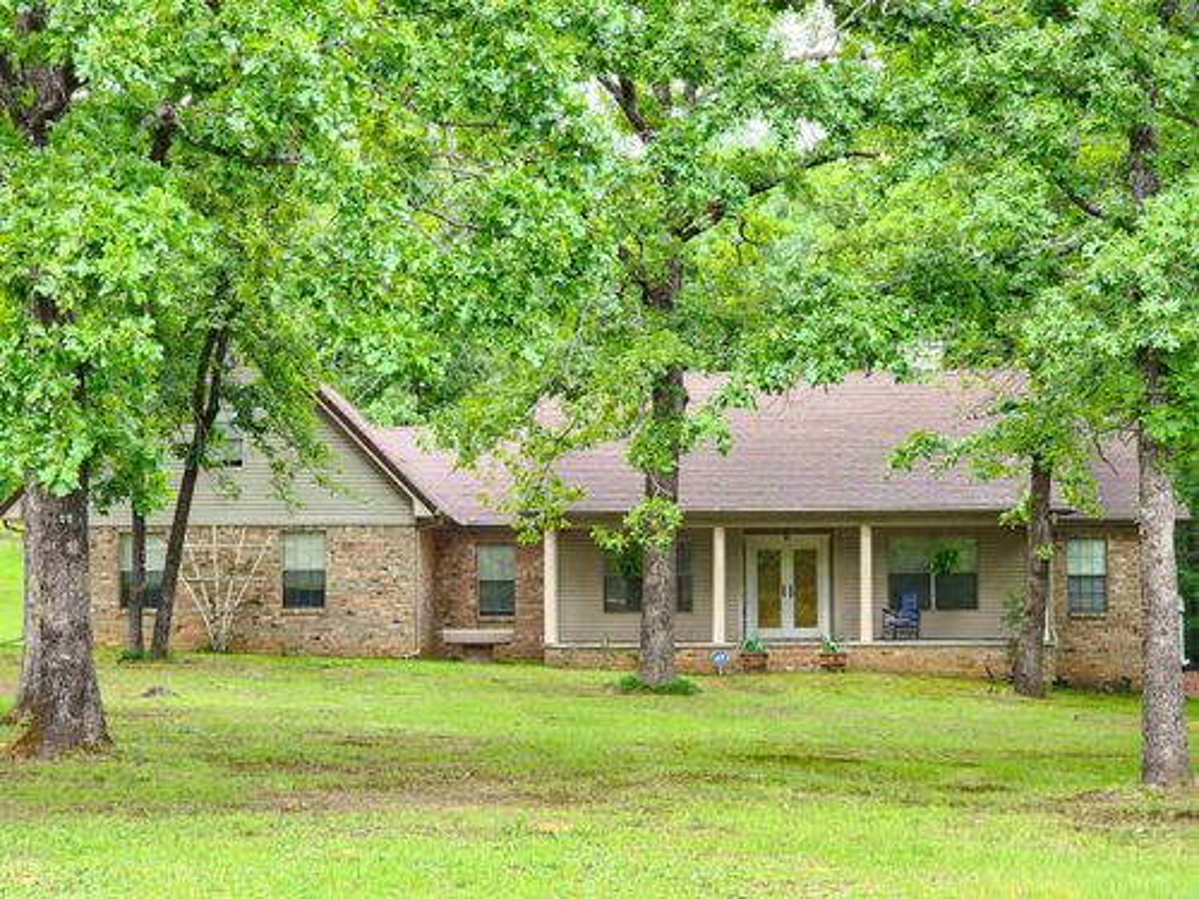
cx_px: 600
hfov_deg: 28.2
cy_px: 450
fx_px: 2390
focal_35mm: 69
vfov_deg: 21.3
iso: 250
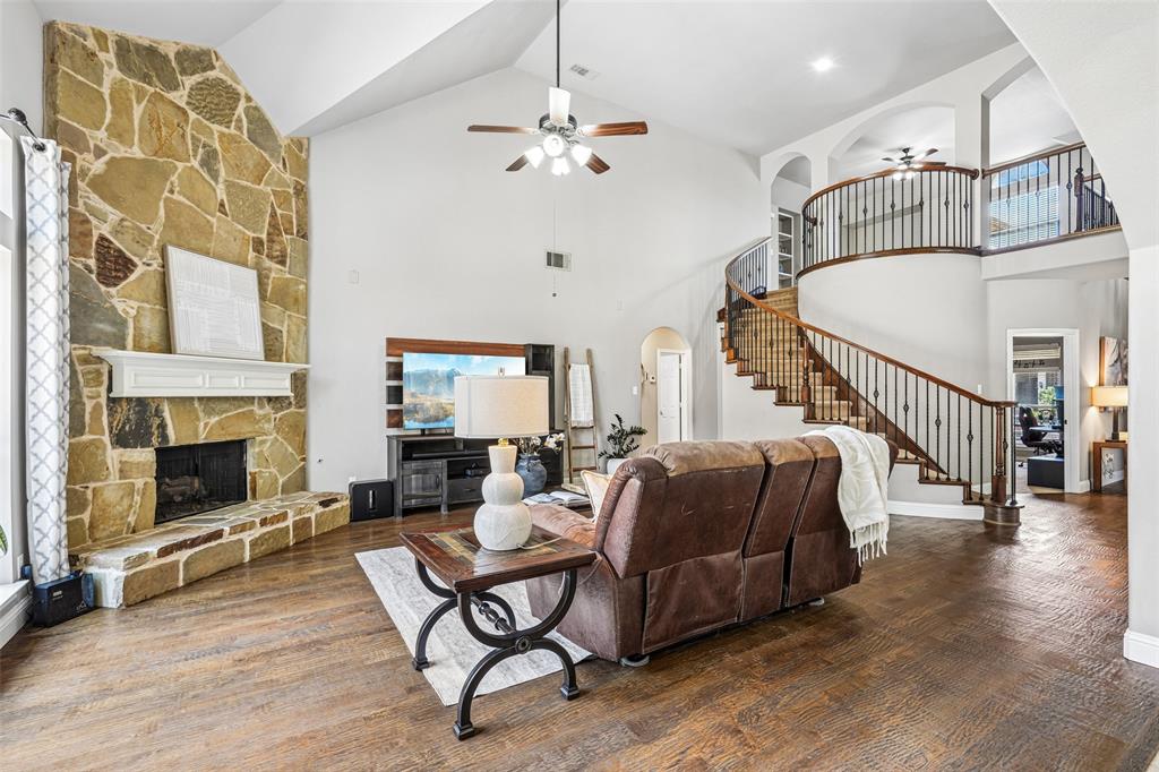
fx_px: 515
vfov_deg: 73.7
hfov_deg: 96.8
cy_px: 386
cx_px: 580
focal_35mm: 16
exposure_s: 1/8
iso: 400
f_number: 8
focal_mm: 16
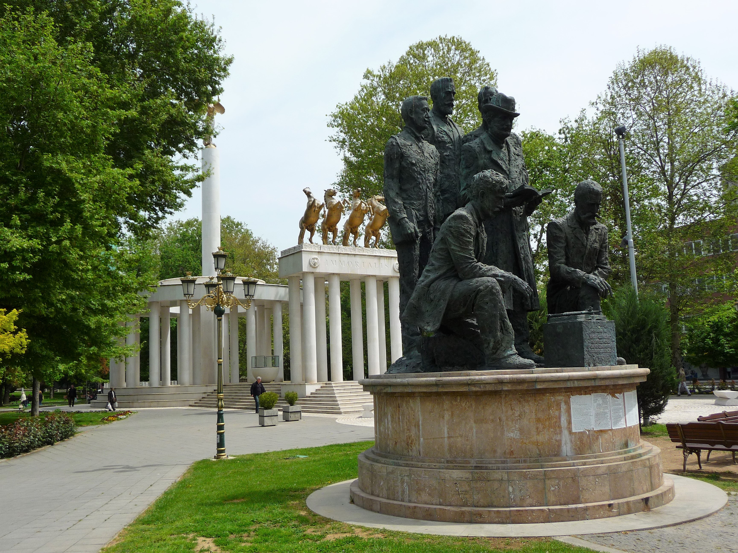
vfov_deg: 41.8
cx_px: 369
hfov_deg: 54.0
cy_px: 276
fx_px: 725
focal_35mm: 34
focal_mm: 5.6
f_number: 3.6
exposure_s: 1/800
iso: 100
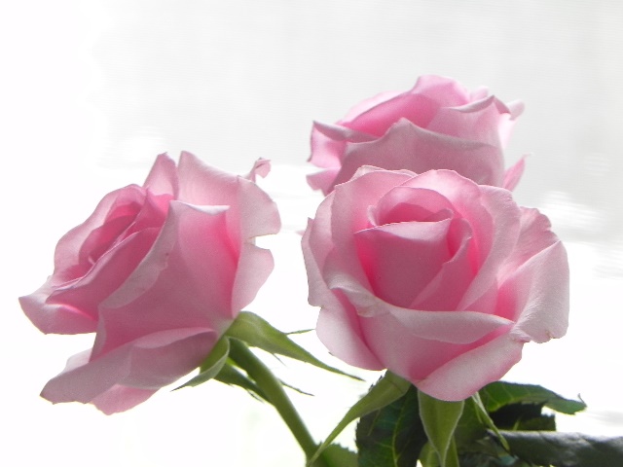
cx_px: 312
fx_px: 3312
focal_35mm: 184
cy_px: 234
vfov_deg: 8.1
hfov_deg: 10.7
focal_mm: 32.7
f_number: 5
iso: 160
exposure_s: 1/15
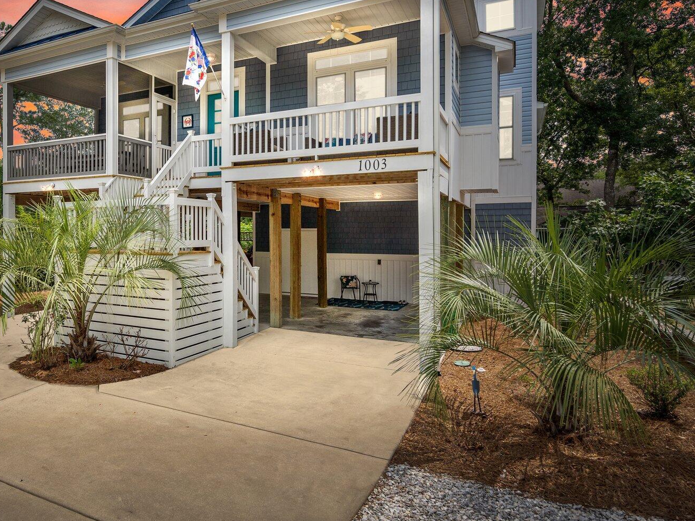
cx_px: 232
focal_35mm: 24
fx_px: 482
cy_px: 206
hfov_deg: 69.6
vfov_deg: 56.3
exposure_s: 1/2000
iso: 250
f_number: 4
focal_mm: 16
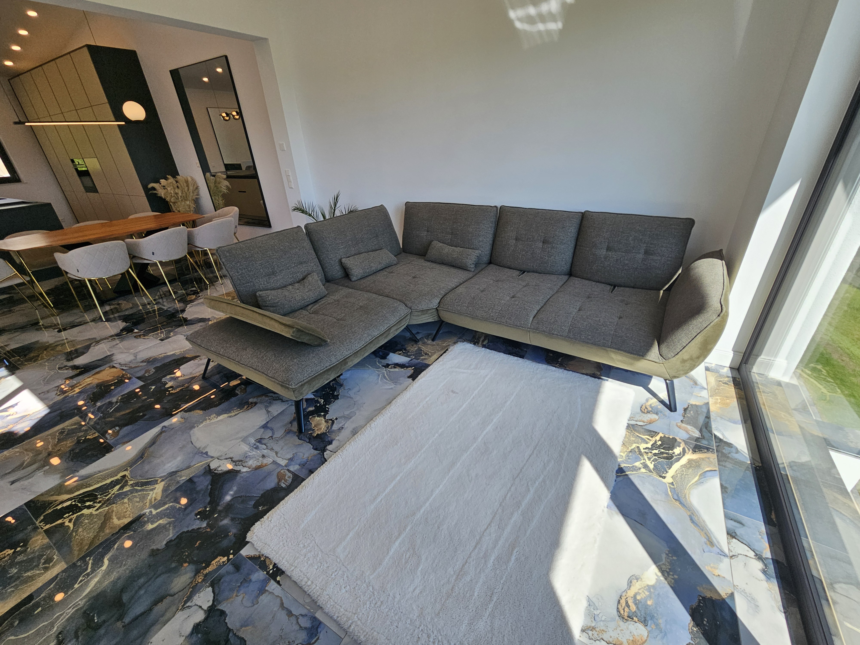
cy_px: 322
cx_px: 430
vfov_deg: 89.9
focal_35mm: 13
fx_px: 323
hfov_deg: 106.2
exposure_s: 1/709
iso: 64
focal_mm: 2.2
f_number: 2.2
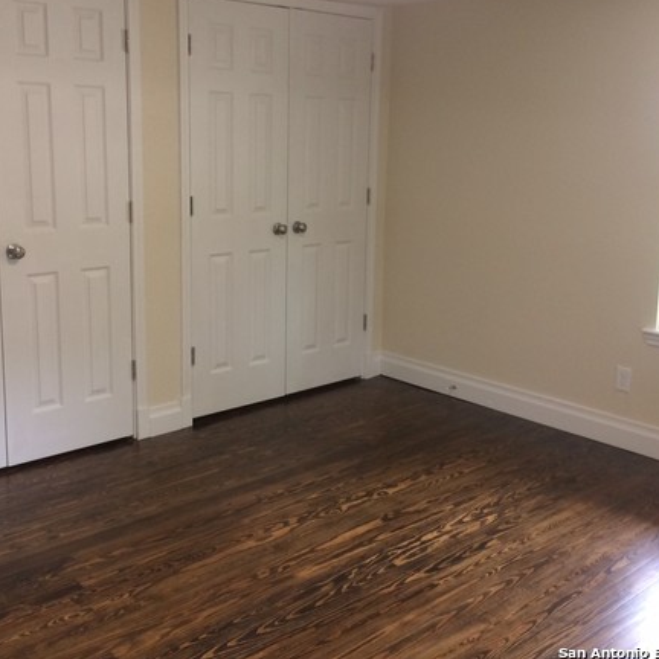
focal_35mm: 38
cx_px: 314
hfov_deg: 43.8
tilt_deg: -10.2
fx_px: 818
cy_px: 296
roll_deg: -0.6
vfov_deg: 43.8
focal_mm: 4.15
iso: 125
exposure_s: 1/30
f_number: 2.2
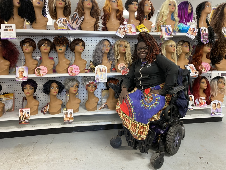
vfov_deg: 53.1
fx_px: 170
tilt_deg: -9.7
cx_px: 113
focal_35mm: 26
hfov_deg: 67.3
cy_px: 85
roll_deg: +0.5
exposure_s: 1/50
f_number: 1.8
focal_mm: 4.25
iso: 320
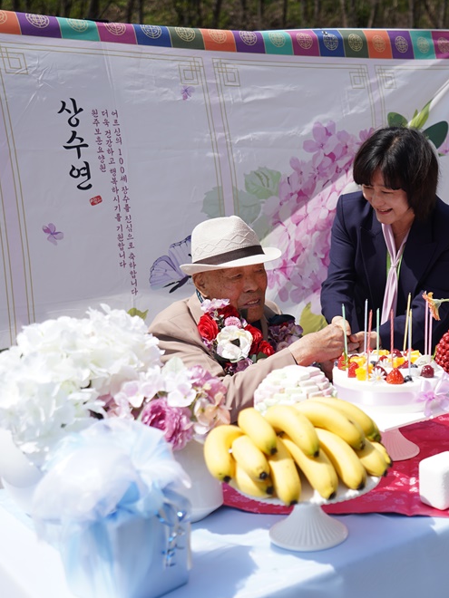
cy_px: 299
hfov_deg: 28.2
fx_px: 882
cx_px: 323
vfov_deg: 37.5
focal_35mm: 51
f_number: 2.8
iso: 100
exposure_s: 1/1250
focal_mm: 35
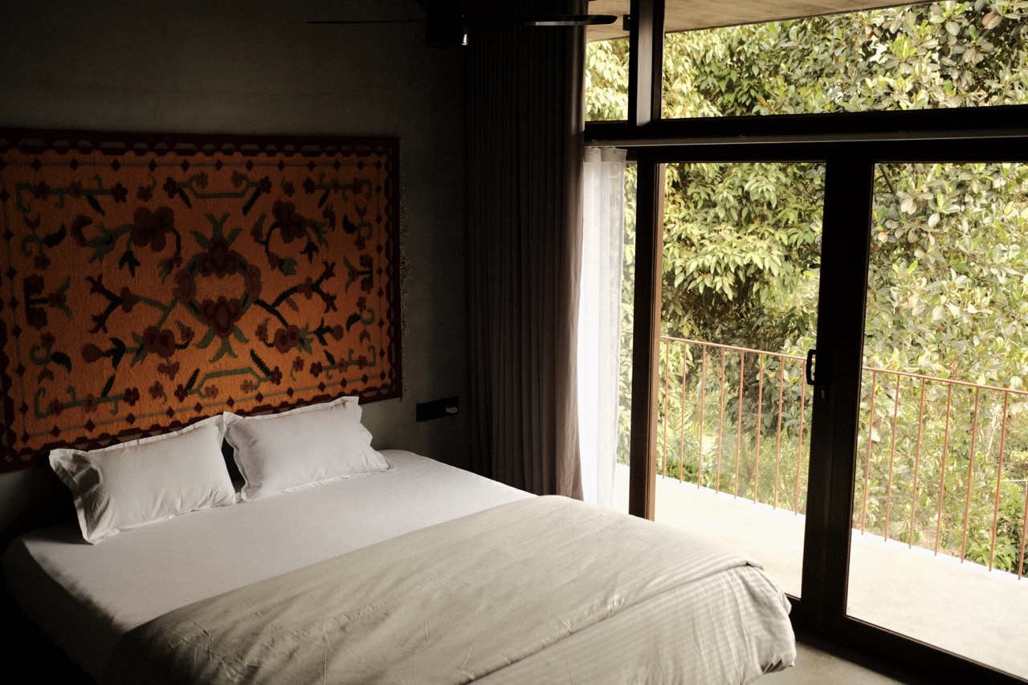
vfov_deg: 37.8
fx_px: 999
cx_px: 514
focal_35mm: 35
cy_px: 342
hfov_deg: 54.4
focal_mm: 23
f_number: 2.5
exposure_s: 1/125
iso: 200
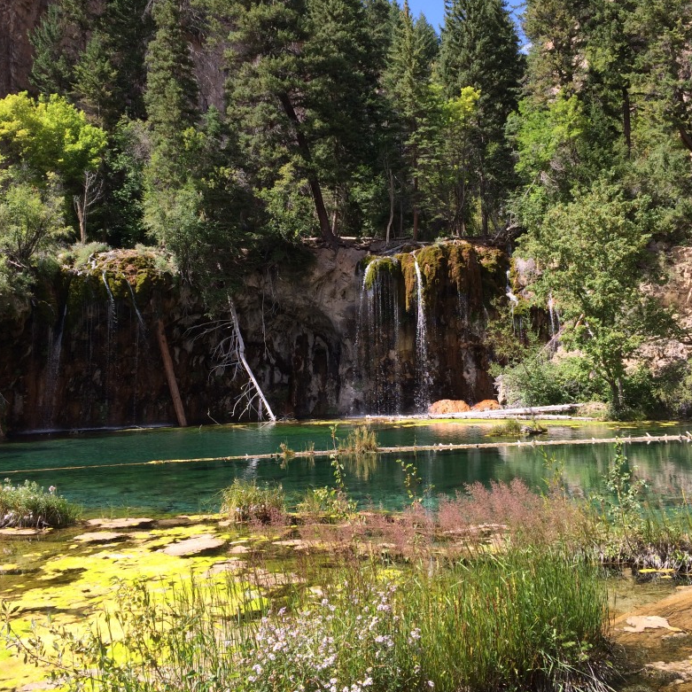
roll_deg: +2.4
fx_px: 792
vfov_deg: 46.9
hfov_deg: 47.2
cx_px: 343
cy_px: 276
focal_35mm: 35
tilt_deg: +7.1
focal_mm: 4.15
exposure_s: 1/774
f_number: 2.2
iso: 32
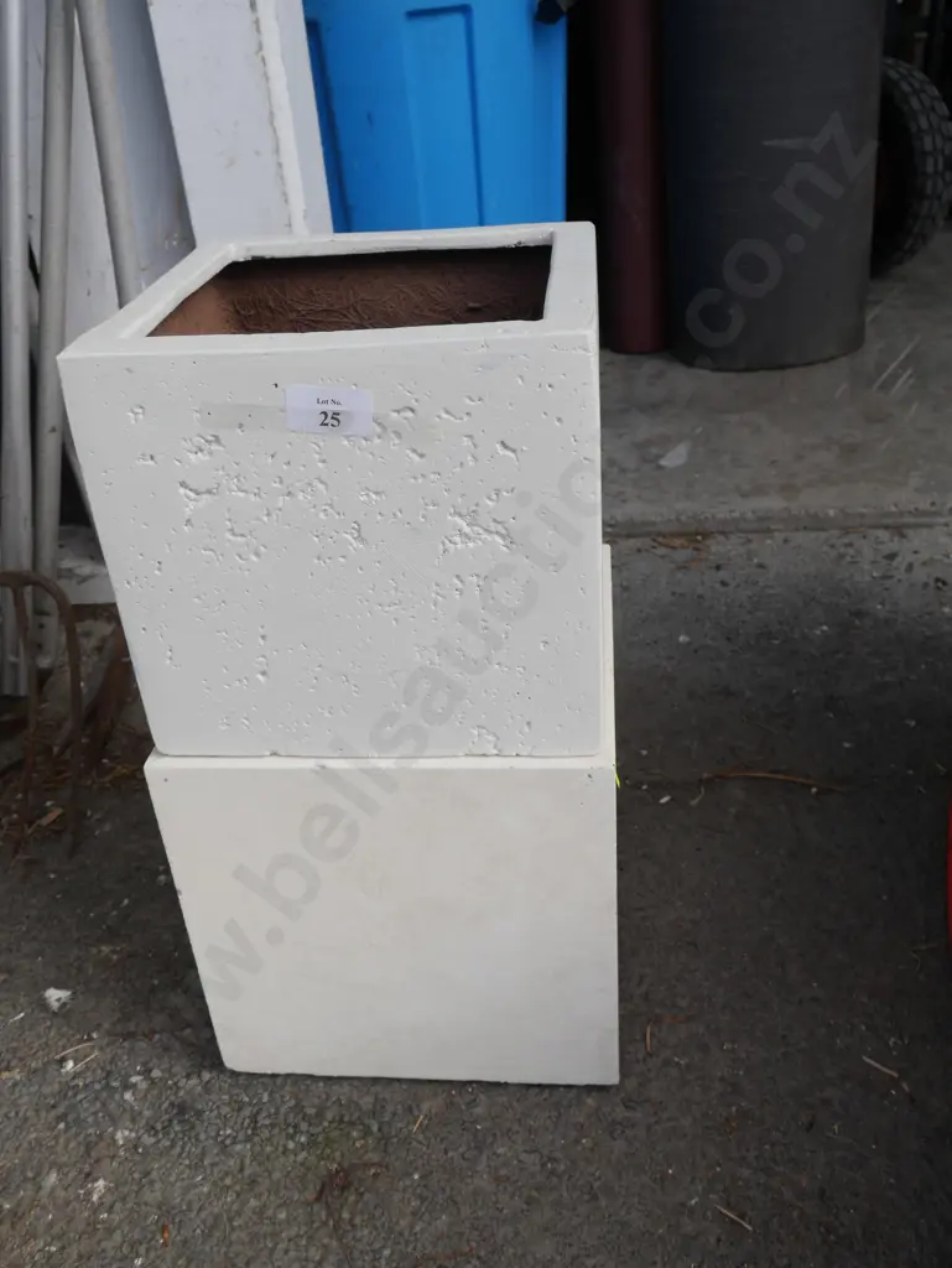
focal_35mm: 30
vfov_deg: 59.9
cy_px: 634
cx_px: 476
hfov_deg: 46.8
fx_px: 1099
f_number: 7.1
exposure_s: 1/320
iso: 200
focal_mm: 15
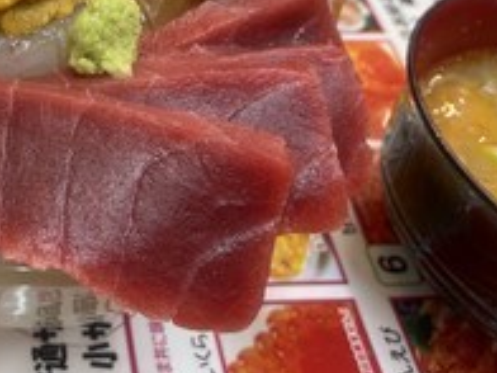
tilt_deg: -43.4
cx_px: 46
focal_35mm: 53
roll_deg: -5.1
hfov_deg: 34.1
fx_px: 761
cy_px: 36
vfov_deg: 26.6
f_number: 1.6
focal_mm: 4.2
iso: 64
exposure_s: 1/100
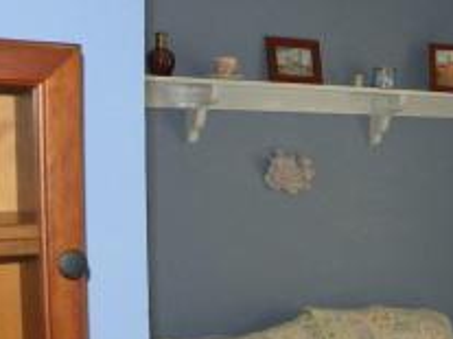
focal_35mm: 73
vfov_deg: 19.8
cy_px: 300
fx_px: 955
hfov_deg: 24.2
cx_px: 547
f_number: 2.8
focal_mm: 4.6
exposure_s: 1/40
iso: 80
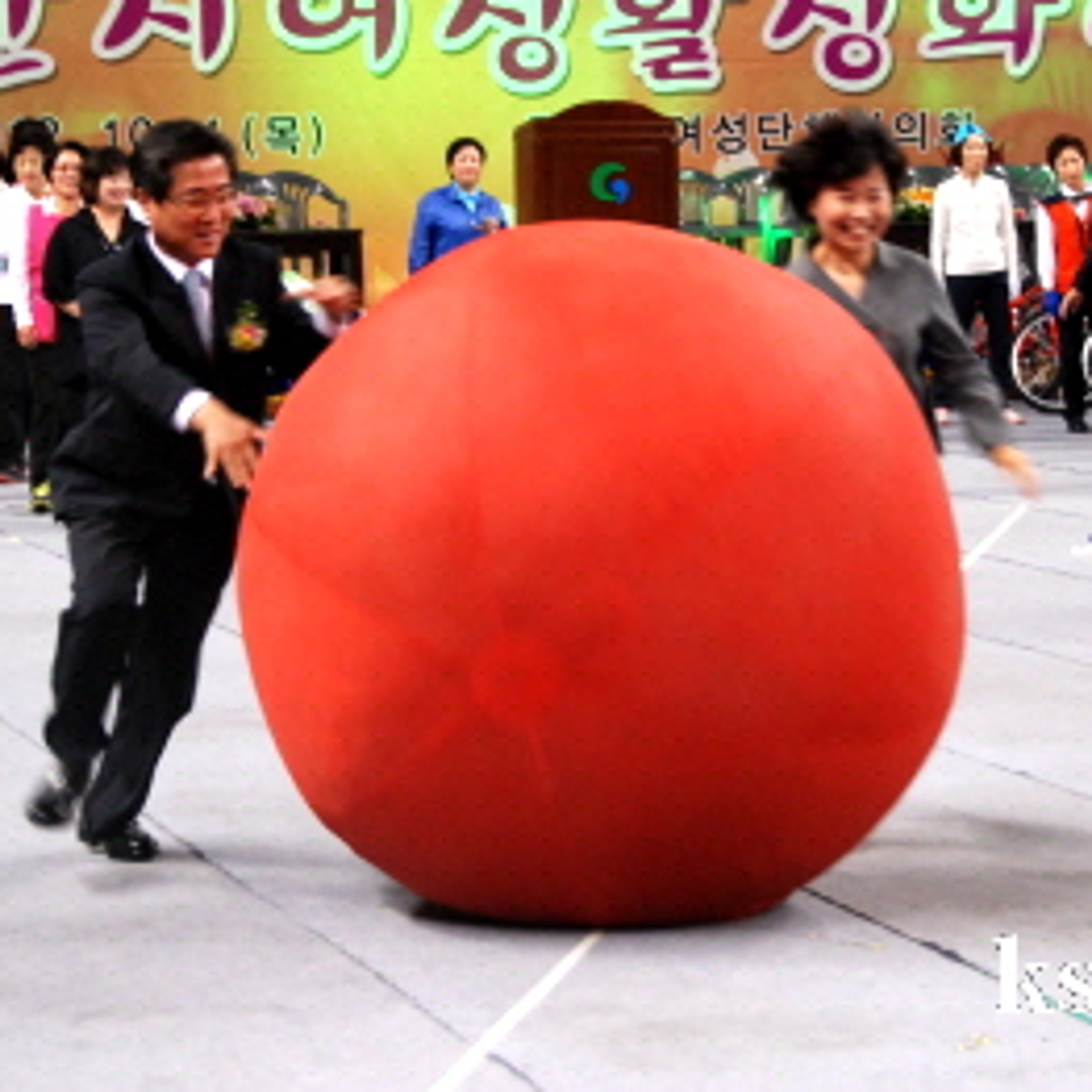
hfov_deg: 13.0
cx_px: 750
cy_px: 402
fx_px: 4776
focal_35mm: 134
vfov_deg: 13.0
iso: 800
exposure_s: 1/80
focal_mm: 55
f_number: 4.8
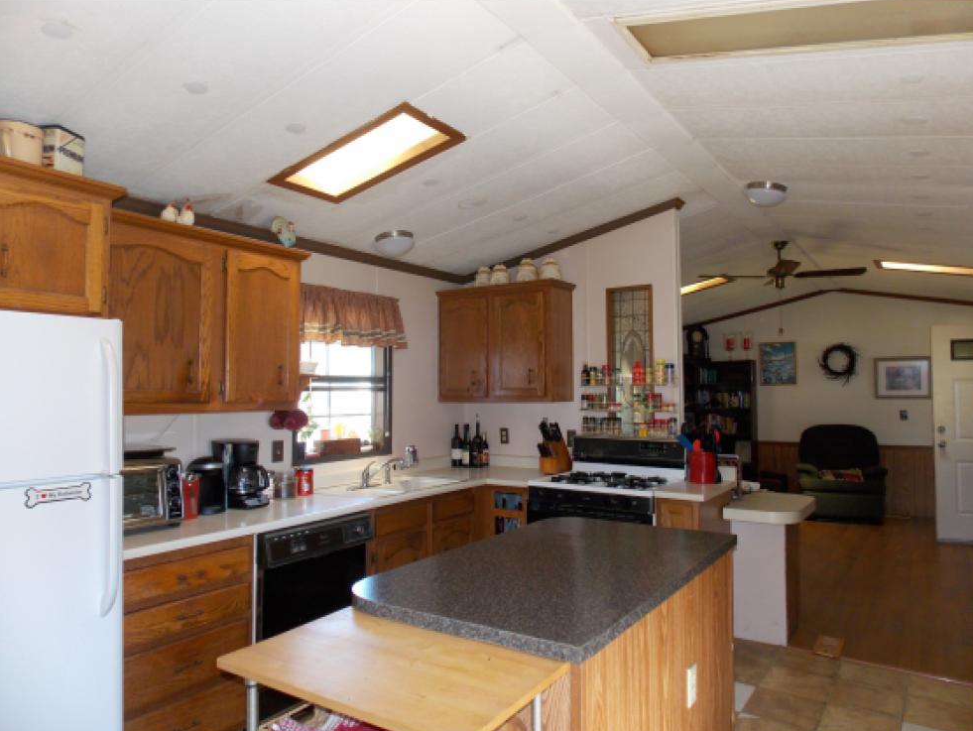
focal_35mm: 24
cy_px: 375
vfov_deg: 56.9
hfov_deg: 71.5
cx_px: 506
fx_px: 675
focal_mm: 4
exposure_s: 1/30
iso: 125
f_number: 3.1
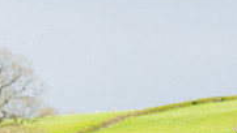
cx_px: 308
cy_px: 265
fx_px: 2578
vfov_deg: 3.0
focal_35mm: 410
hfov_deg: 5.2
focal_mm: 70
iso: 200
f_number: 4
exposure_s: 1/2500
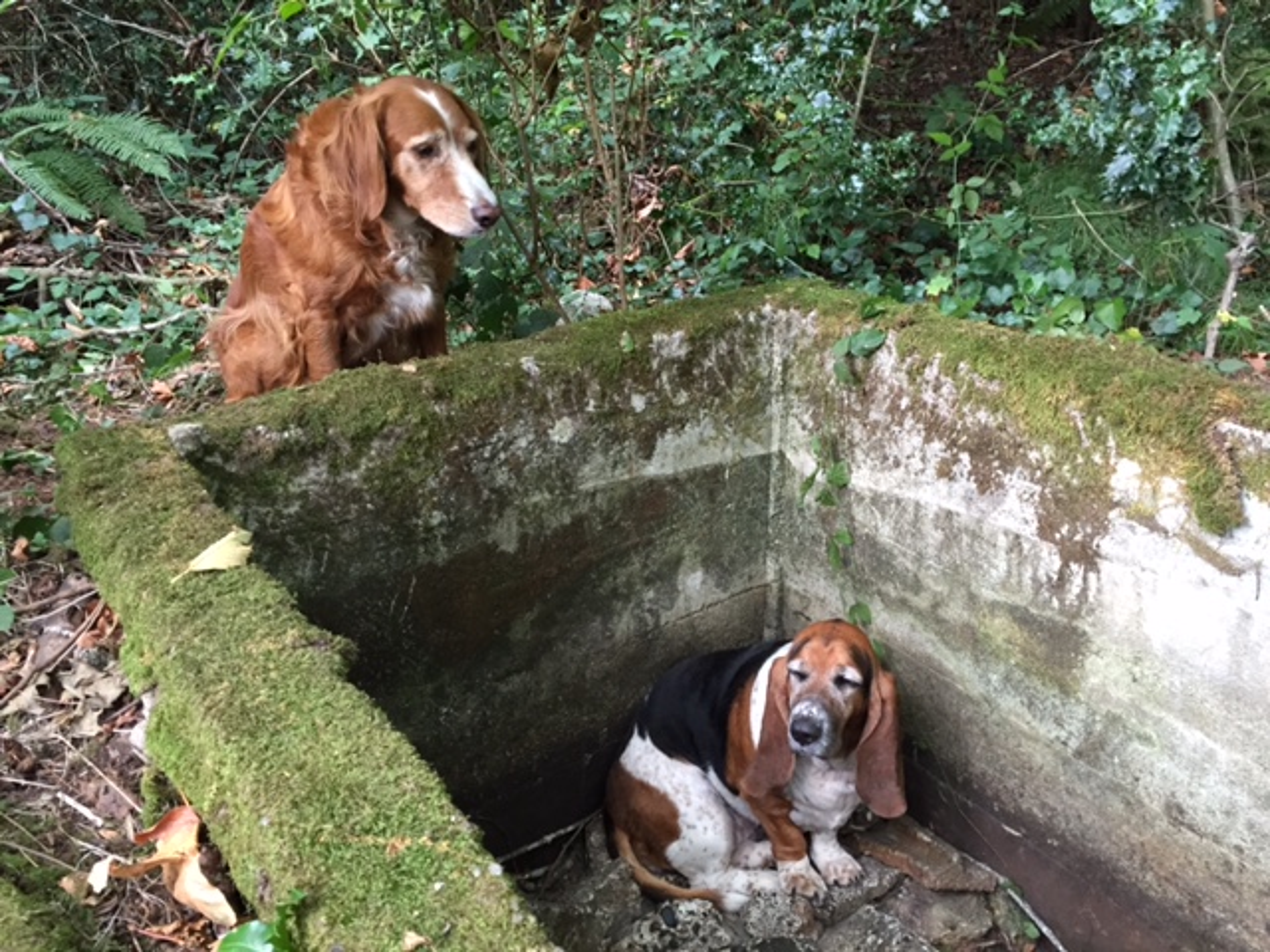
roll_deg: +2.0
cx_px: 635
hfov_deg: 61.7
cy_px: 476
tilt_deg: -25.4
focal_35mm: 29
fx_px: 1064
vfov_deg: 48.2
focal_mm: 4.15
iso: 125
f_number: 2.2
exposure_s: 1/30
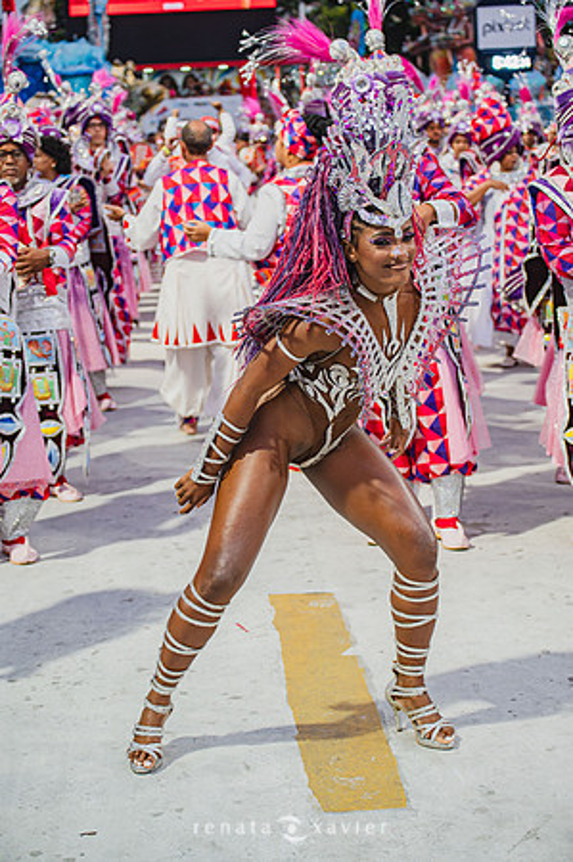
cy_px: 431
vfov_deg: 28.9
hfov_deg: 19.4
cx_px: 286
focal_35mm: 70
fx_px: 1675
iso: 800
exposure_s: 1/250
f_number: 4.5
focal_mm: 70
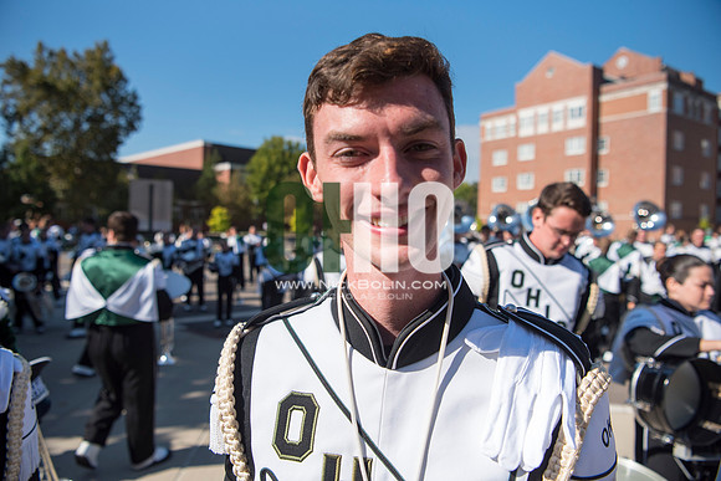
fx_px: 481
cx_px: 360
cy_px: 240
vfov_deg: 53.2
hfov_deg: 73.7
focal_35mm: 24
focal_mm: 24
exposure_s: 1/4000
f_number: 3.5
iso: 320
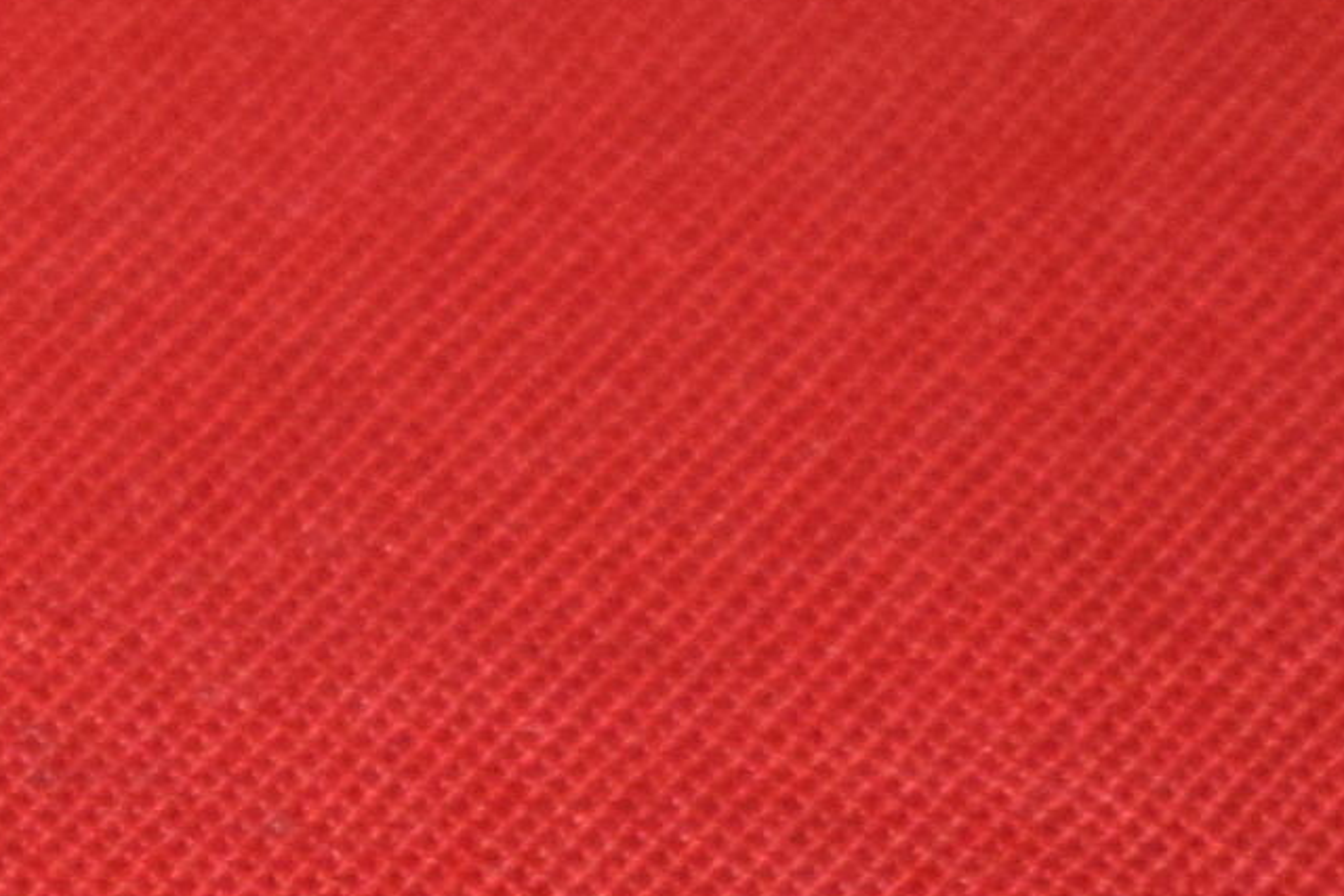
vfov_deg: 2.4
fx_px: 21671
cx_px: -2972
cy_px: 1525
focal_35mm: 581
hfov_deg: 3.5
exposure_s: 1/200
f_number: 5.6
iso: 1250
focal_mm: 55
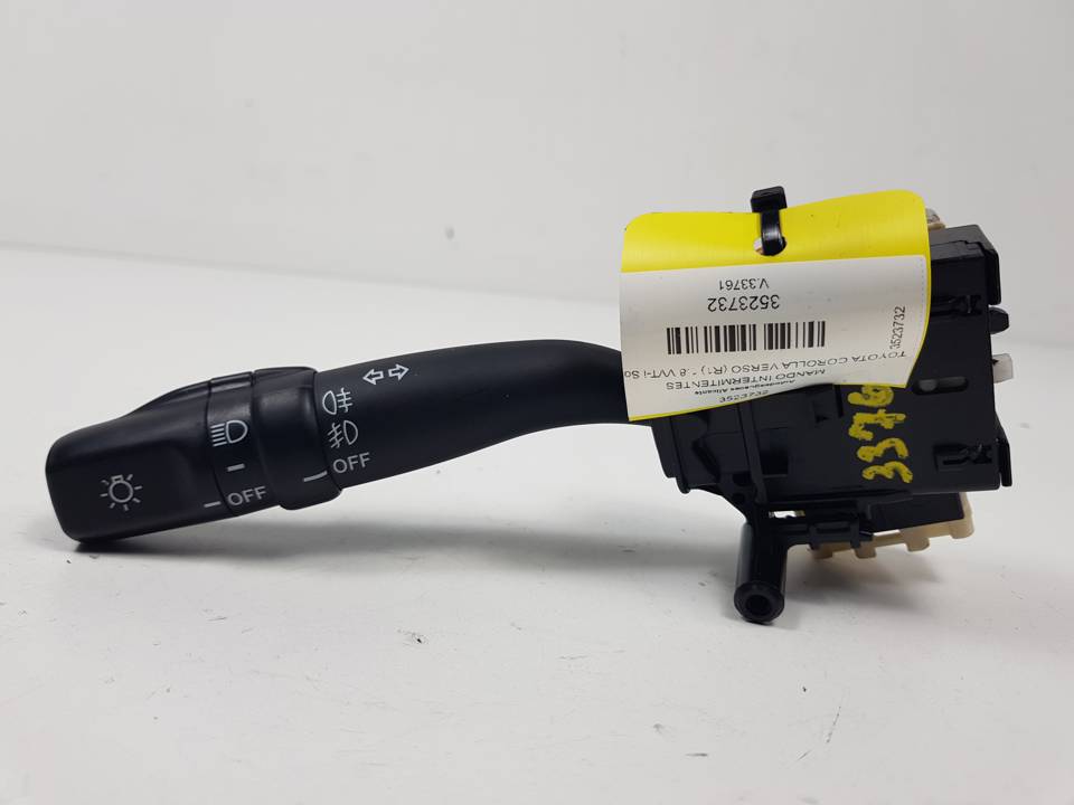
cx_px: 537
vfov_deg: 53.1
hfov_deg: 67.3
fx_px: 807
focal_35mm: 26
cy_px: 402
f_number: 1.7
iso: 40
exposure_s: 1/395
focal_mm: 4.2
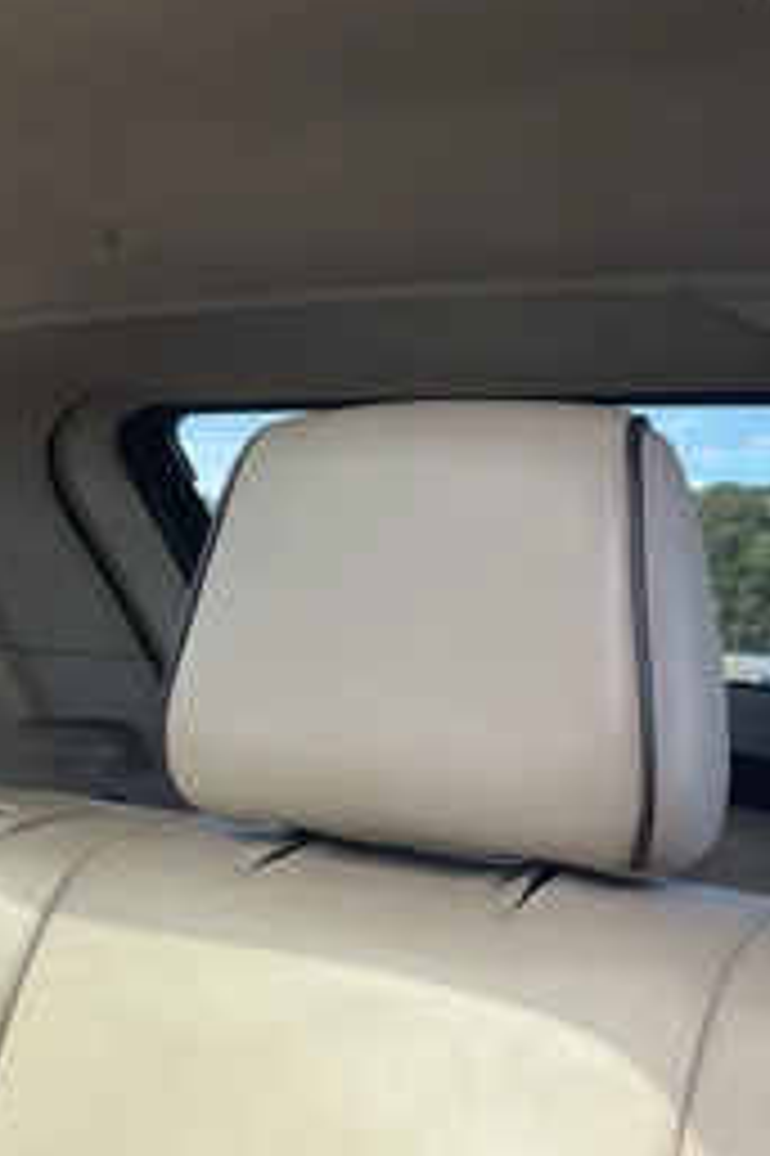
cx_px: 630
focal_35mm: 47
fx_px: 1510
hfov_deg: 27.9
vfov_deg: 41.9
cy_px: 580
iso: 32
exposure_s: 1/122
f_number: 1.8
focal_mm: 3
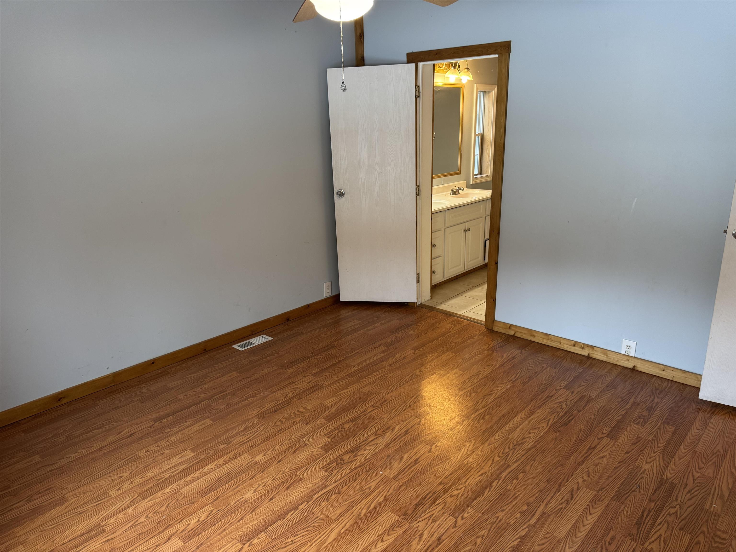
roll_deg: +2.0
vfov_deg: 56.8
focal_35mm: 24
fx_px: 510
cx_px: 368
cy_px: 276
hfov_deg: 71.6
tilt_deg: -16.2
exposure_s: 1/60
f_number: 1.78
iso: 200
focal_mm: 6.76
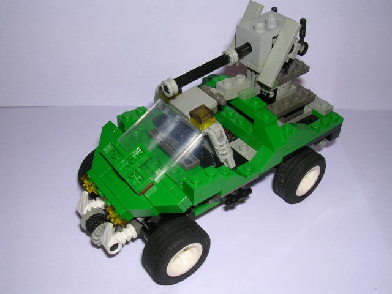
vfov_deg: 37.7
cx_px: 196
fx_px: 430
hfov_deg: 49.0
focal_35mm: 38
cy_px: 147
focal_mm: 5.8
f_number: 5.6
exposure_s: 1/60.1
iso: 100
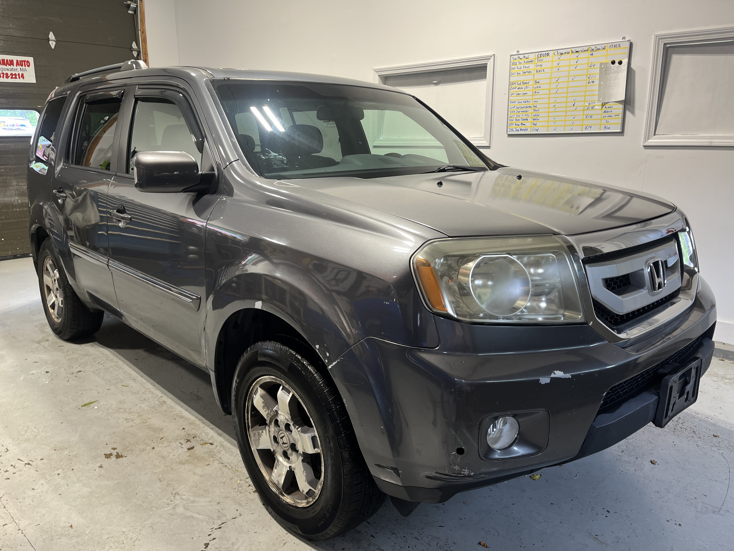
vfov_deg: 53.1
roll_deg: +0.2
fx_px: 551
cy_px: 276
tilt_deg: -12.9
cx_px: 367
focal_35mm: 26
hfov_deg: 67.3
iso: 80
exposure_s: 1/60
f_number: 1.6
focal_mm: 5.1
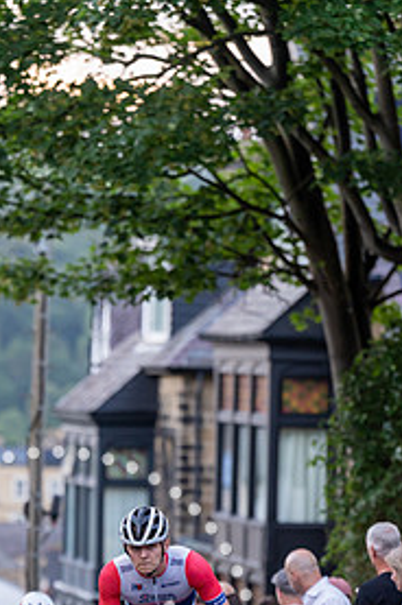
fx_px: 4181
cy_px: 465
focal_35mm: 249
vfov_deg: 8.3
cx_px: 96
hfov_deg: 5.5
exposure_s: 1/640
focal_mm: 153
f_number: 3.2
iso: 2000
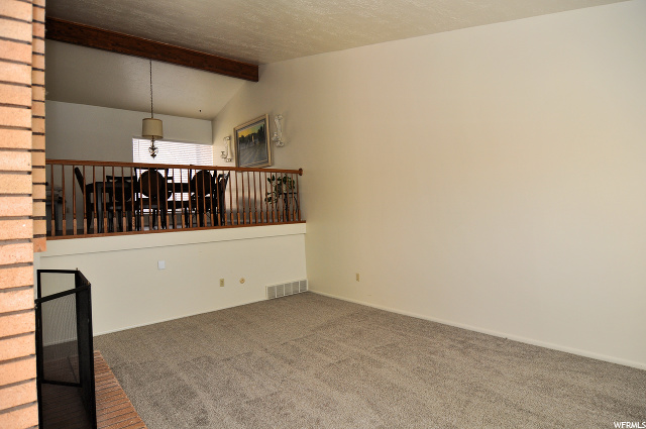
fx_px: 323
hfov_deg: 90.1
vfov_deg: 67.2
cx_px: 323
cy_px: 214
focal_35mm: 18
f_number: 4
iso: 200
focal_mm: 12
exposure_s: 1/60
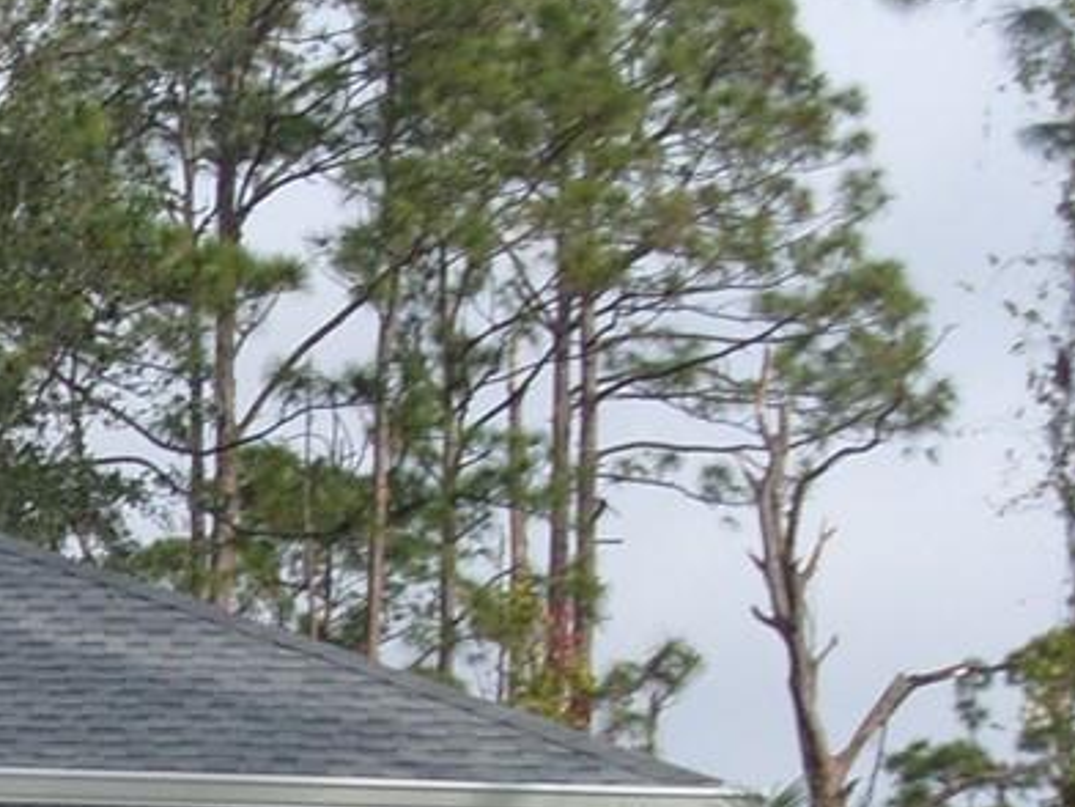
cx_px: -861
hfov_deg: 12.6
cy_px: 1147
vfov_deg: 10.1
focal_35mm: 143
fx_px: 4441
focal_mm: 7.8
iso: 80
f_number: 2.8
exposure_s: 1/1500
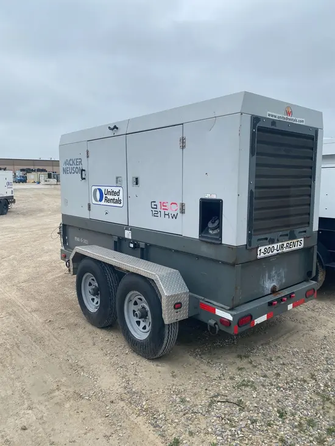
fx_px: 335
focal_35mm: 26
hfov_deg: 53.1
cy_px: 223
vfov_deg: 67.3
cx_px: 168
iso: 32
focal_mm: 4.25
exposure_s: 1/2105
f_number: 1.8
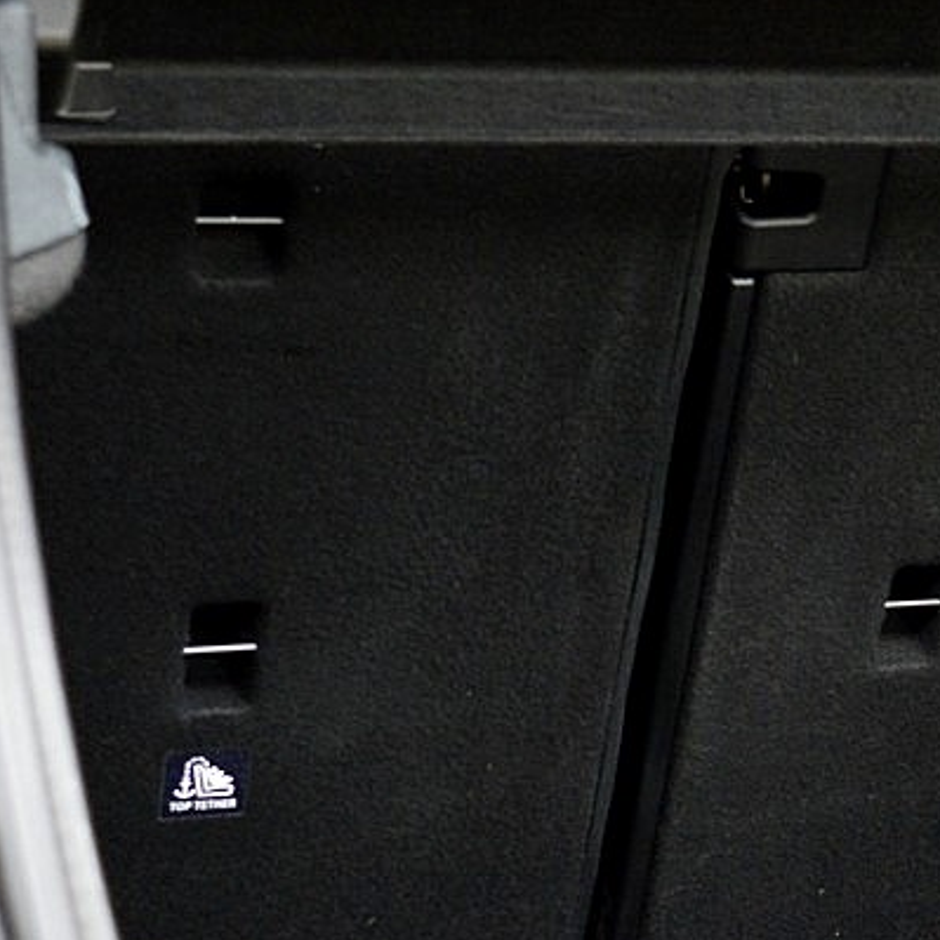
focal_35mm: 114
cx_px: 1211
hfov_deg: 14.6
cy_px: 678
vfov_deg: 15.2
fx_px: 3502
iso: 800
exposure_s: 1/60
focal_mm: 22
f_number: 5
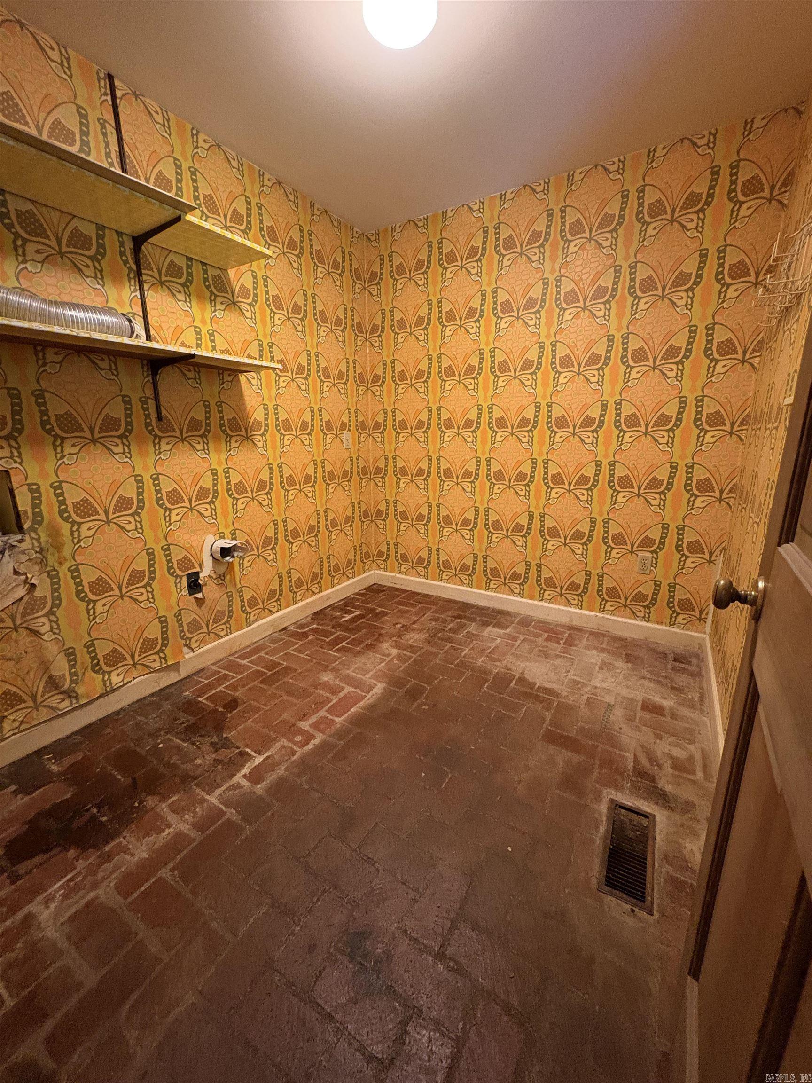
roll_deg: +0.2
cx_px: 406
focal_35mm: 14
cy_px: 542
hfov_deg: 85.7
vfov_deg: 102.1
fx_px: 438
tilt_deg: -14.1
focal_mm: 2.22
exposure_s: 1/40
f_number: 2.2
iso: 640
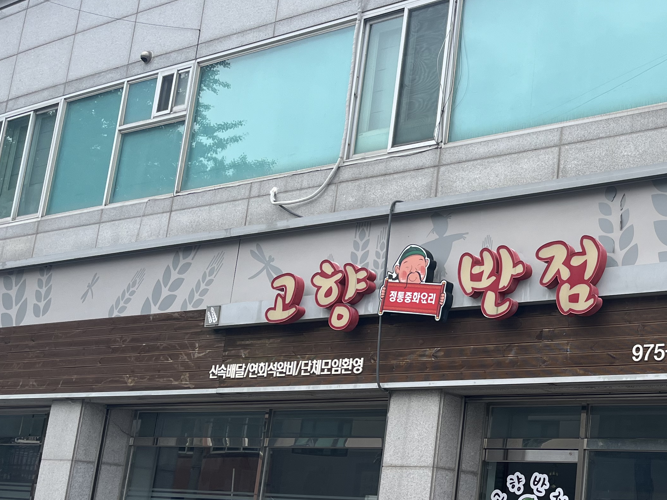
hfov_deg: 35.9
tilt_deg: +11.2
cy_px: 340
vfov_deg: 28.9
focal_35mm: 50
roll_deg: -3.3
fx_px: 963
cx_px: 599
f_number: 1.6
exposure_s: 1/943
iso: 50
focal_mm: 5.1
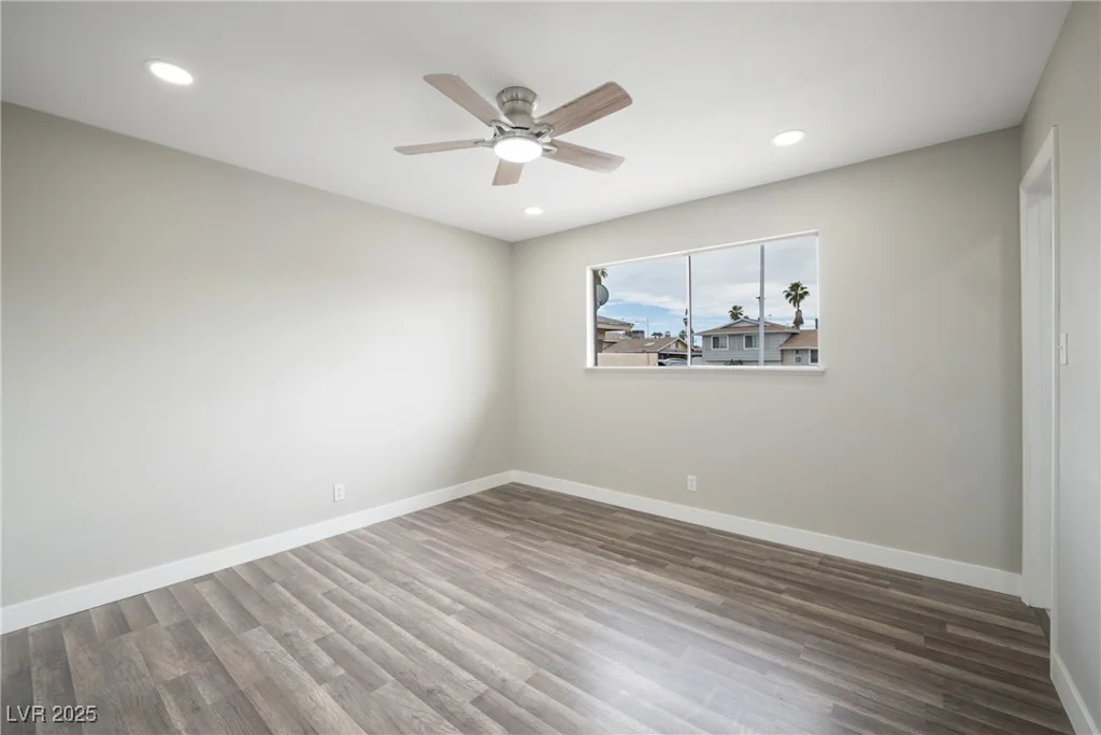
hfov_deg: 104.2
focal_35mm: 14
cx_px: 550
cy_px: 368
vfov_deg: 81.2
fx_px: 428
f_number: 9
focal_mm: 14
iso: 100
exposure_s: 1/8
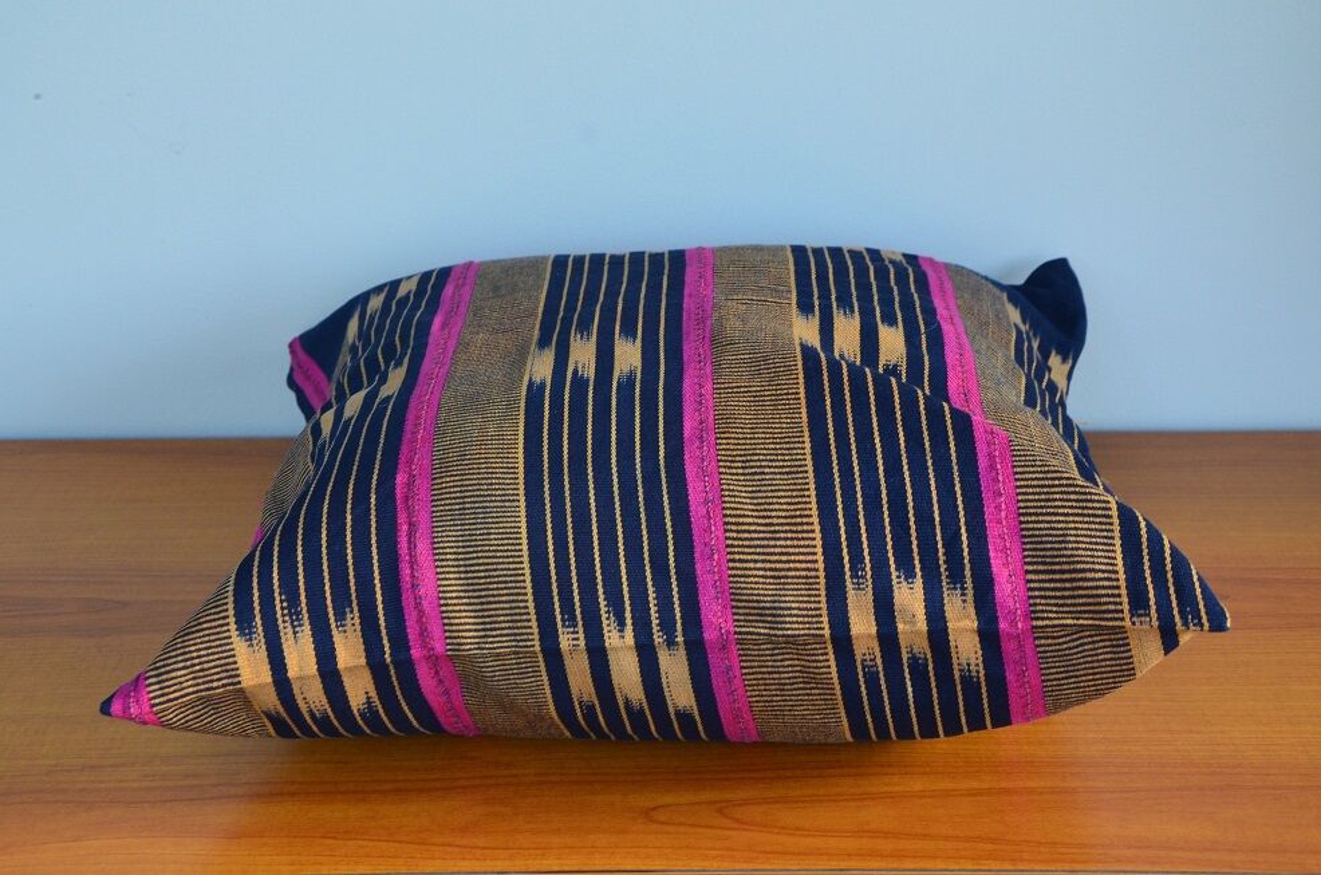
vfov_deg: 21.5
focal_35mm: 63
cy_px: 438
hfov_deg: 32.0
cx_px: 660
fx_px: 2307
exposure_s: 1/60
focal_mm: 42
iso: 560
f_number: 8
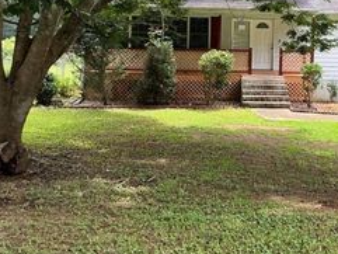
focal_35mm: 58
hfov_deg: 32.8
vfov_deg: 24.4
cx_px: 236
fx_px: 567
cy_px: 19
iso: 25
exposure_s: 1/122
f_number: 1.8
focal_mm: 3
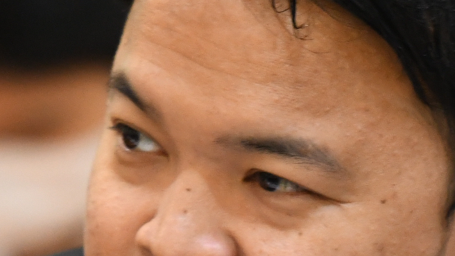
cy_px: 468
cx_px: 166
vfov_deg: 1.1
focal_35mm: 1068
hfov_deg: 2.0
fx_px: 12887
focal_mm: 175
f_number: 2.8
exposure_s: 1/125
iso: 1600
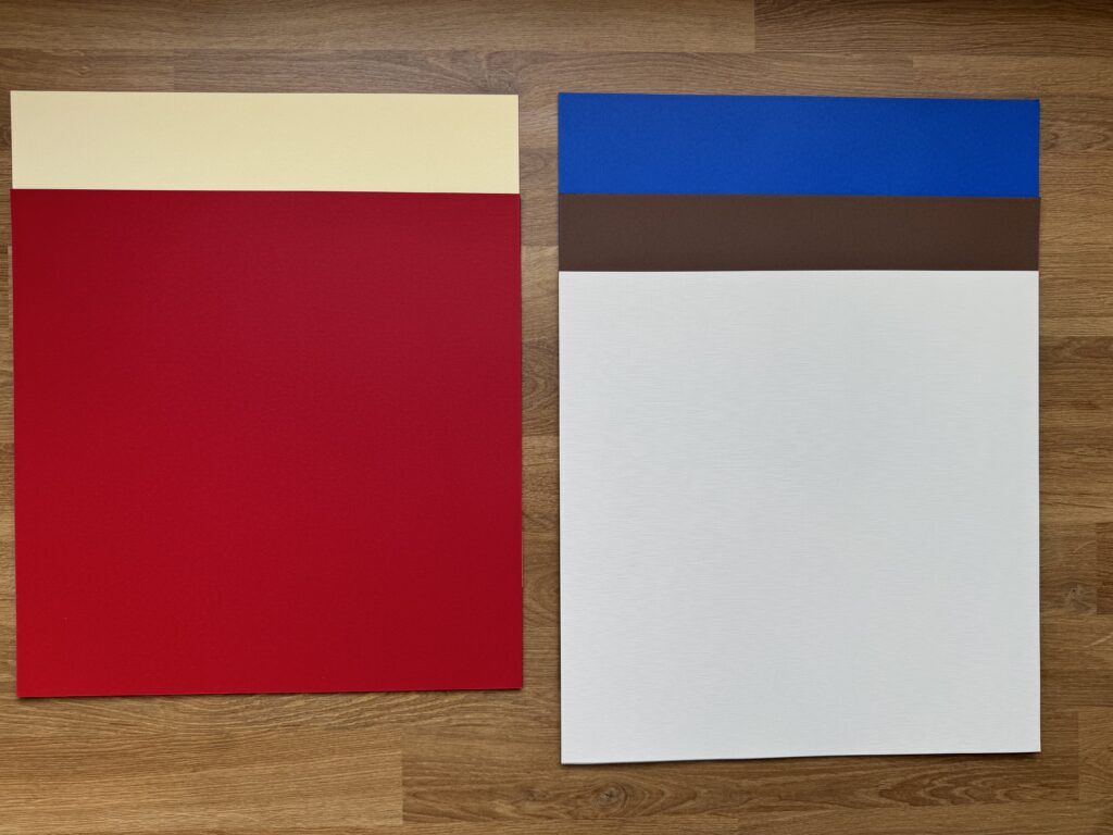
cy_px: 418
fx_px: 772
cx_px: 556
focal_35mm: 24
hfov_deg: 71.6
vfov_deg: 56.8
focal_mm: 6.76
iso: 64
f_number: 1.78
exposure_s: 1/199
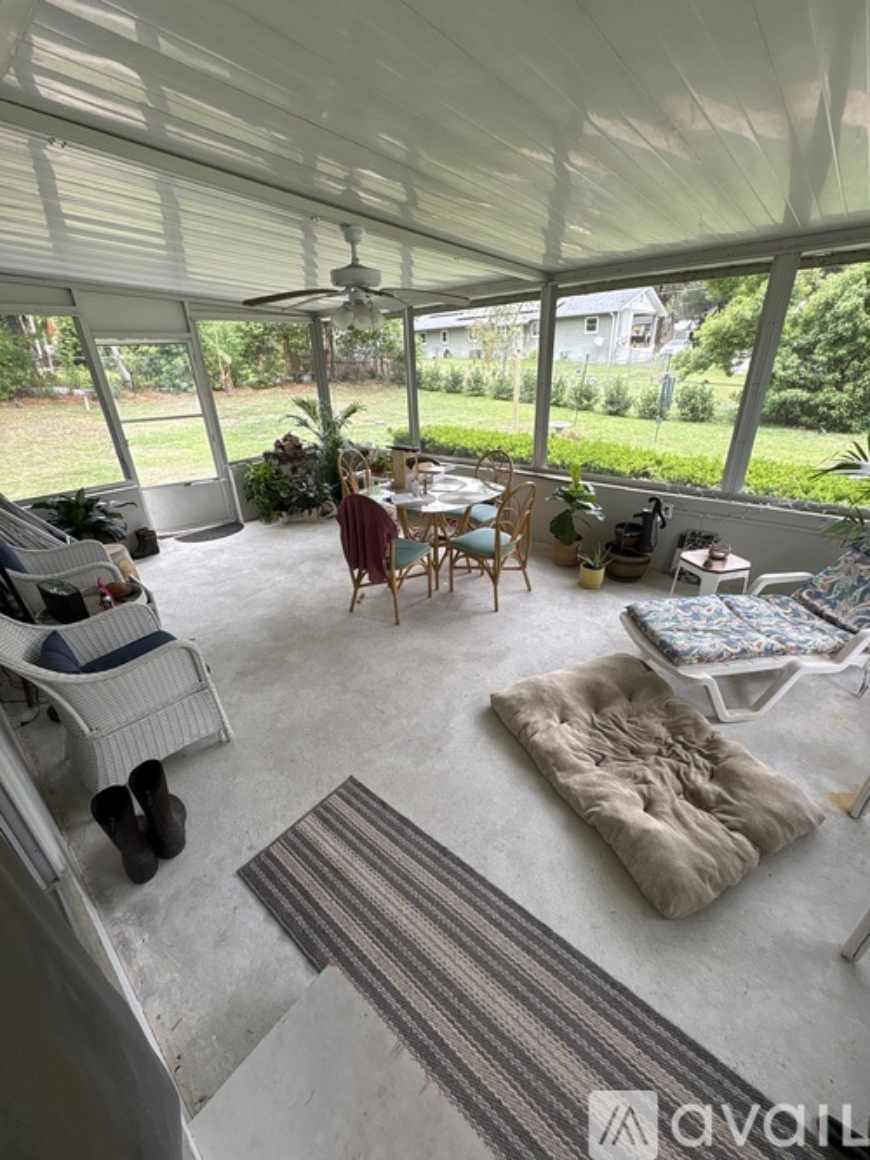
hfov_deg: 85.7
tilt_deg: -24.4
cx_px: 435
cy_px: 580
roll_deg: +2.7
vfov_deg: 102.1
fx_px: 469
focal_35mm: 14
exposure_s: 1/99
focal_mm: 2.22
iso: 40
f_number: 2.2
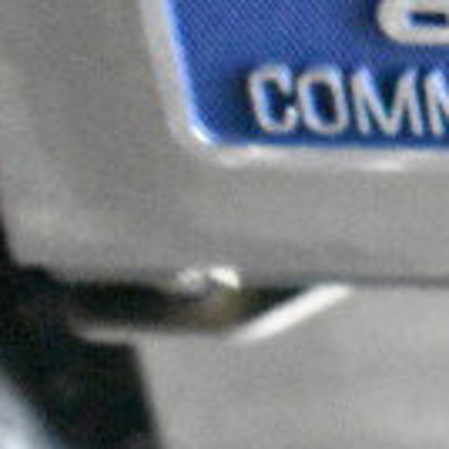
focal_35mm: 232
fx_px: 3405
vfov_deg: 7.5
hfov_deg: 7.3
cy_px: -42
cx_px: 895
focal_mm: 40
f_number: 5
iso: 25600
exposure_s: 1/10
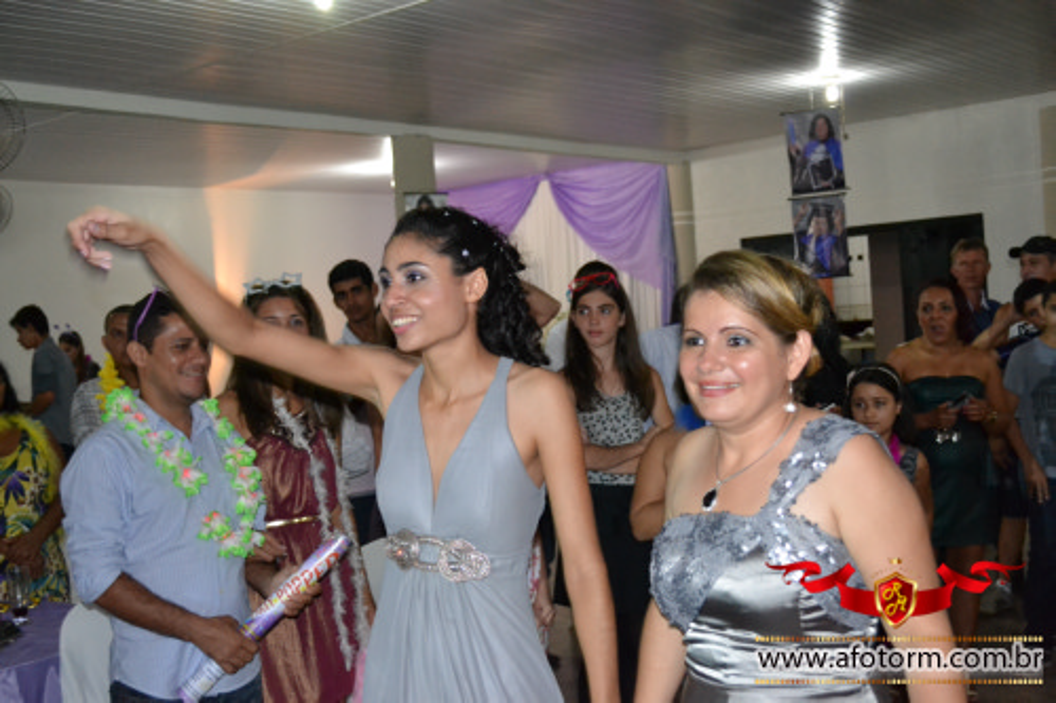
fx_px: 1276
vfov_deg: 30.8
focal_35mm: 44
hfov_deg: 45.0
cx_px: 528
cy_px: 352
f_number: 4.5
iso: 3200
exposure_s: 1/60
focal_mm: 29
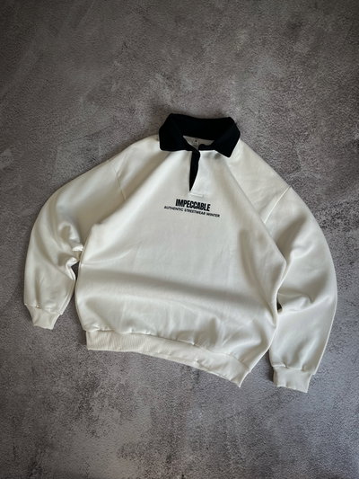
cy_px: 240
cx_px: 180
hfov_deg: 53.1
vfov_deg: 67.3
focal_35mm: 26
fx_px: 359
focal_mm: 5.1
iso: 40
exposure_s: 1/226
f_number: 1.6
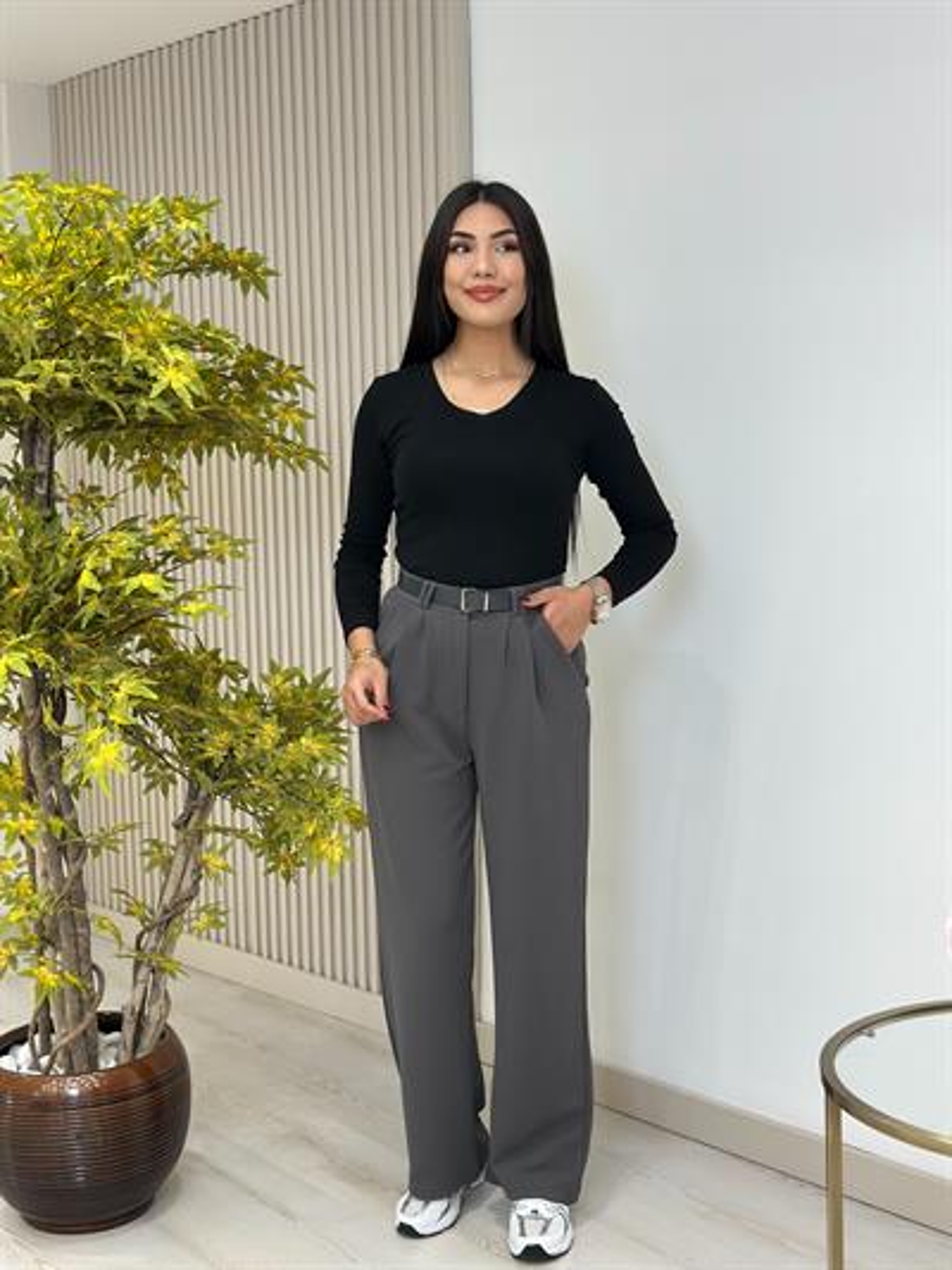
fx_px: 1759
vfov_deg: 39.6
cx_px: 476
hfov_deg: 30.3
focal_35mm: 48
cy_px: 635
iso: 64
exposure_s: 1/129
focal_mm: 6.86
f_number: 1.78
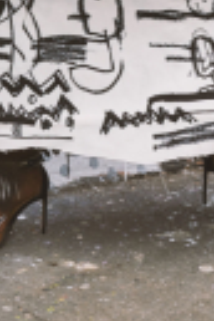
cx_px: 144
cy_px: -192
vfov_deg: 15.2
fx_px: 1088
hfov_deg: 11.2
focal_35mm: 122
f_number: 7.1
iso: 250
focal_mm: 35
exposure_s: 1/125
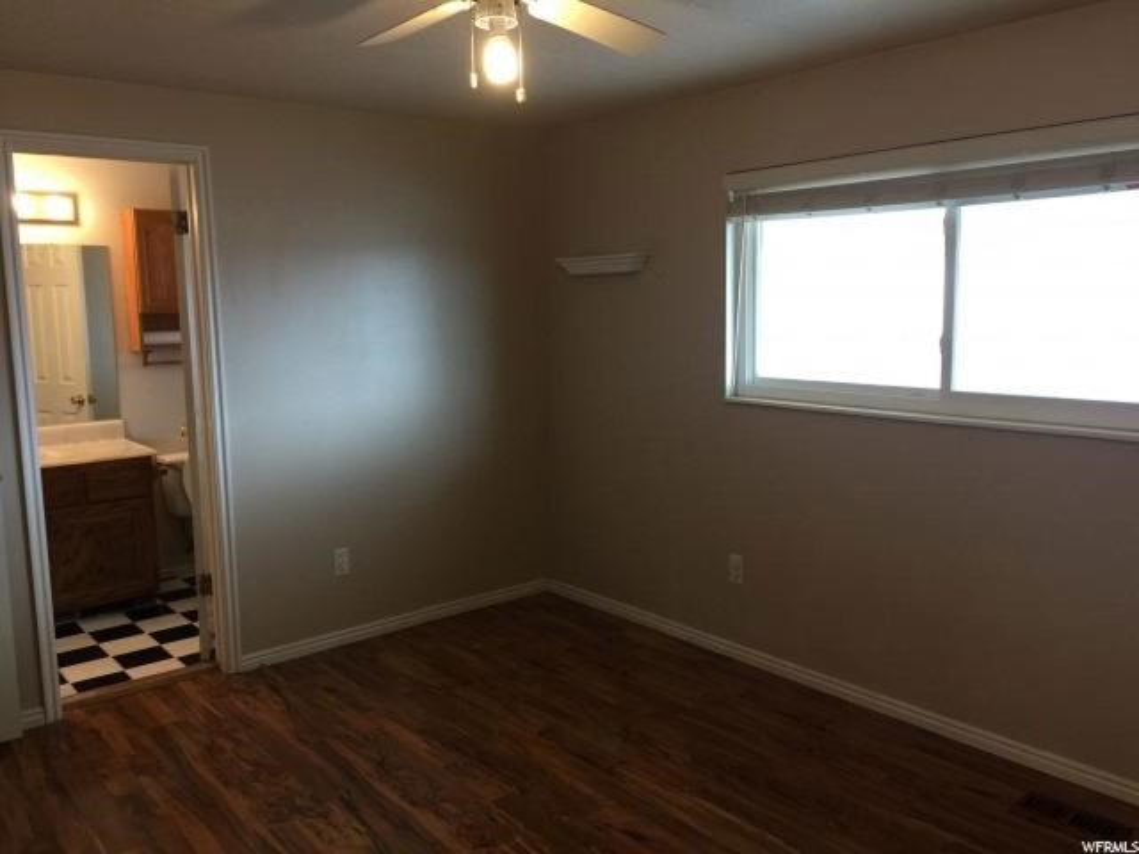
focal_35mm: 29
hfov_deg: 61.7
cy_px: 427
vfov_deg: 48.2
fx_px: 954
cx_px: 570
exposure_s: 1/15
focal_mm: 4.15
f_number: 2.2
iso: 50
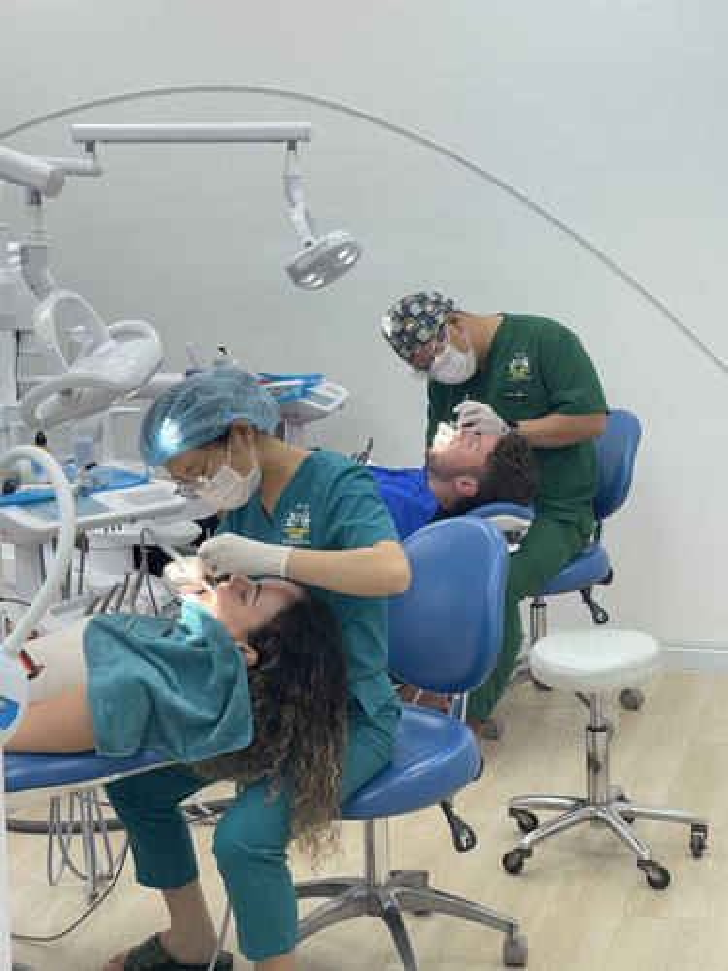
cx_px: 364
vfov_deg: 30.3
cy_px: 486
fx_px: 1795
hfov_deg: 22.9
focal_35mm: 64
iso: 50
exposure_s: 1/100
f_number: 2.2
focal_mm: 7.5
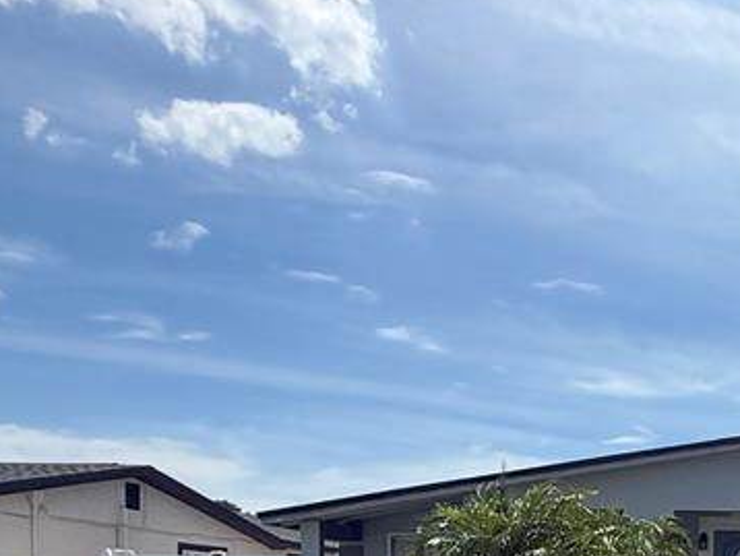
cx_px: 773
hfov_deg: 39.9
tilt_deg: -3.3
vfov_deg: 31.0
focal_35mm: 40
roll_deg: -1.2
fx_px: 856
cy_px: 647
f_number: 2.2
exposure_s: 1/2976
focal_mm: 2.22
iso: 50
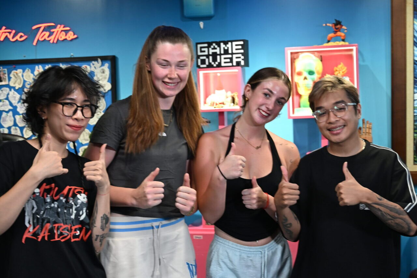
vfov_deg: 33.4
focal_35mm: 40
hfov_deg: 48.5
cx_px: 208
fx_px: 463
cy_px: 139
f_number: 4
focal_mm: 40
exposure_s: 1/60
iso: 1250
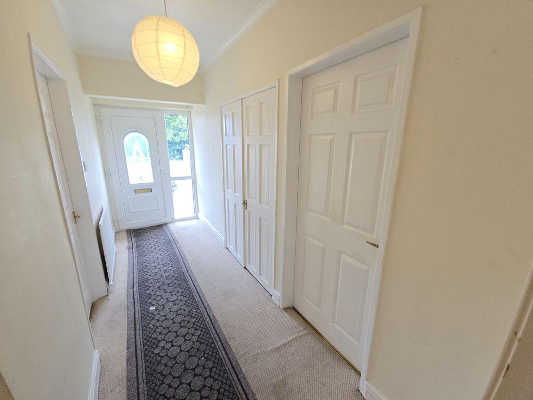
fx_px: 200
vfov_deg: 89.9
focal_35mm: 13
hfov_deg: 106.2
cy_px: 200
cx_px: 266
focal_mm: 2.2
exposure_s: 1/50
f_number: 2.2
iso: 50
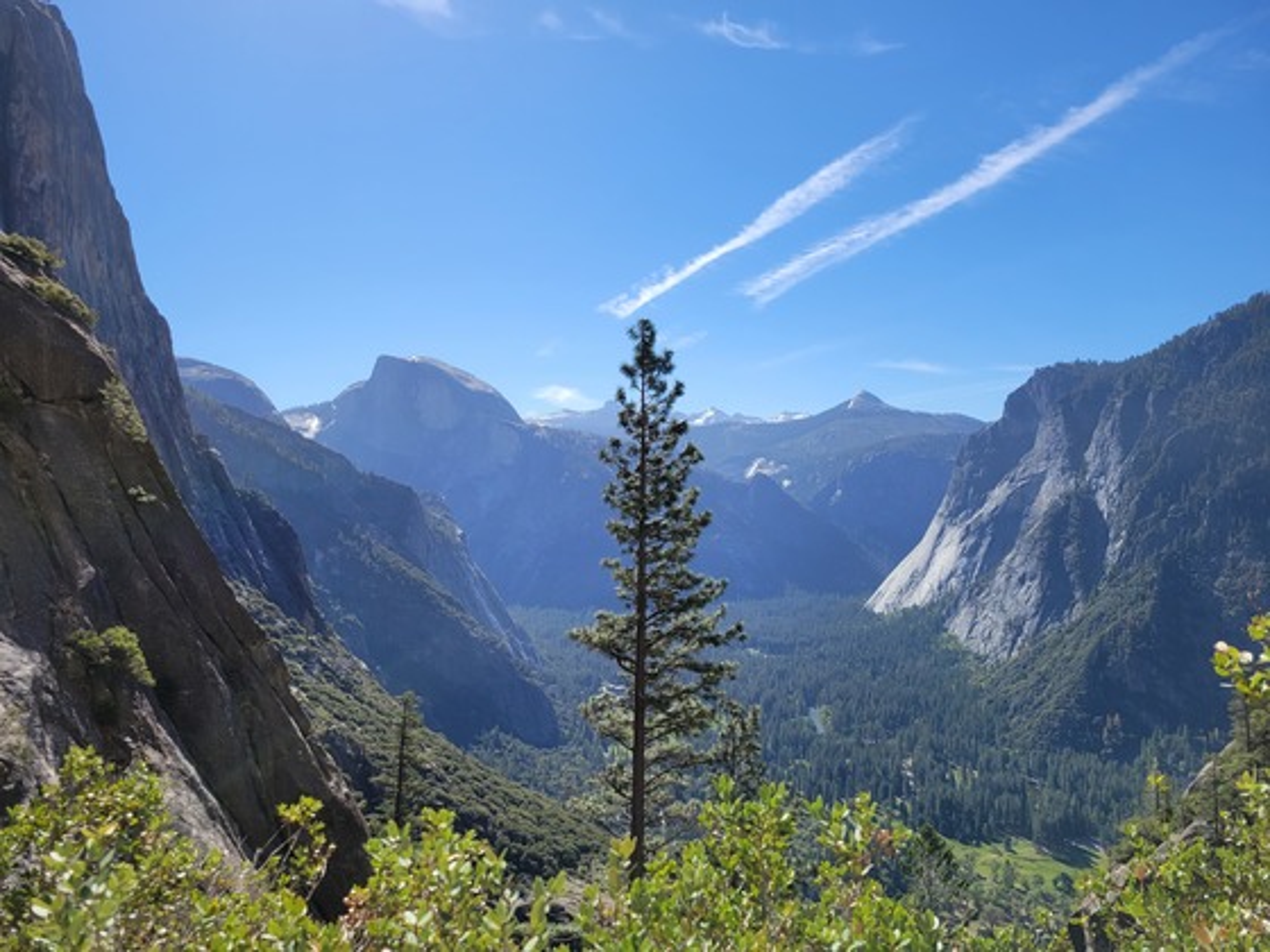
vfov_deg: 53.1
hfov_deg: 67.3
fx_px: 954
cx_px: 635
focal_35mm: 26
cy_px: 476
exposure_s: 1/2503
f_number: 1.8
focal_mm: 5.4
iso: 40
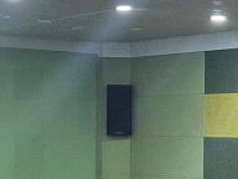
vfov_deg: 10.2
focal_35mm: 144
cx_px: 228
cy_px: 173
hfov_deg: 13.5
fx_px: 990
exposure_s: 1/120
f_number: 1.8
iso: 640
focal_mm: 5.4
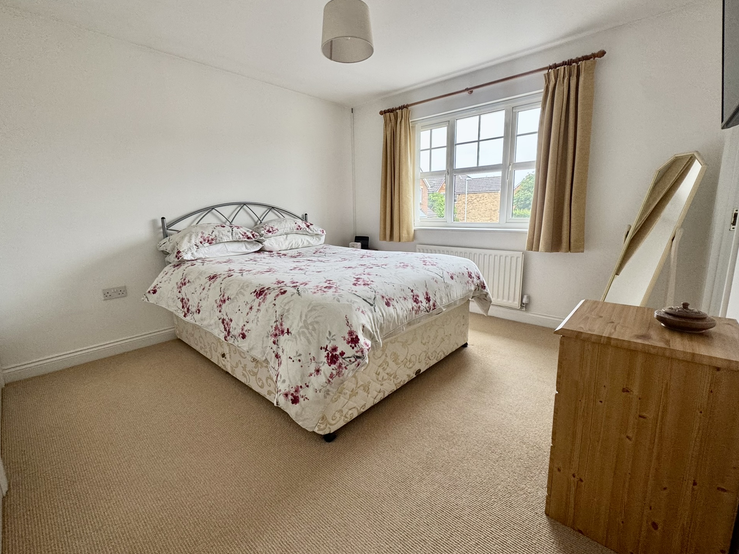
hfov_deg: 98.2
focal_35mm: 15
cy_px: 271
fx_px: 320
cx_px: 368
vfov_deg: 81.8
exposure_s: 1/99
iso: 160
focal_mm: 2.22
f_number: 2.2
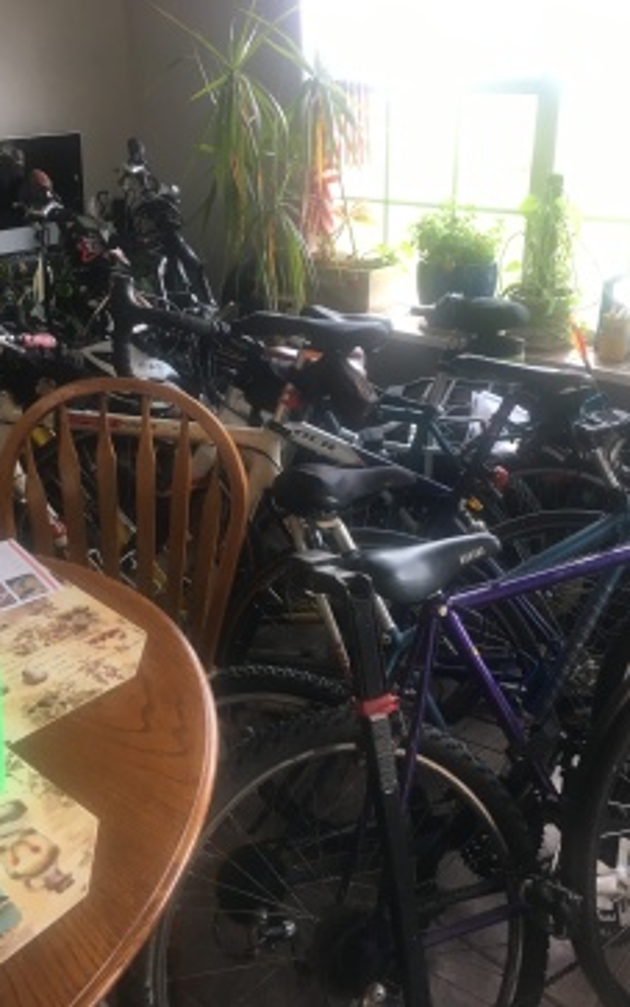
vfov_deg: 61.2
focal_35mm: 31
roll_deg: +1.1
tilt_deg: -27.5
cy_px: 502
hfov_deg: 40.6
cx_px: 300
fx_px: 851
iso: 25
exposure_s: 1/30
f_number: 2.2
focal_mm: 4.15
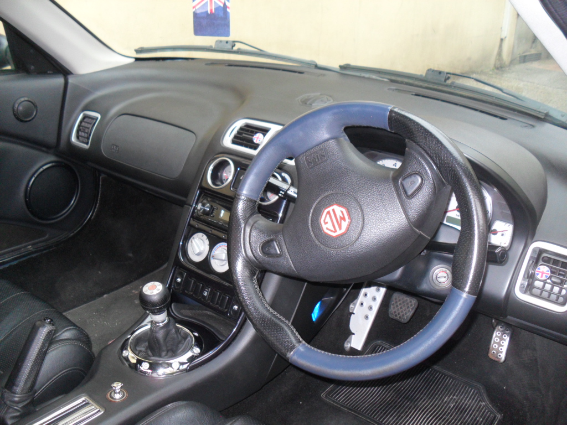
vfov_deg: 40.7
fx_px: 573
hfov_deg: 52.6
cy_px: 212
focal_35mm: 35
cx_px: 284
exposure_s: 1/45
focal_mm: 6.3
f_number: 3
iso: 200
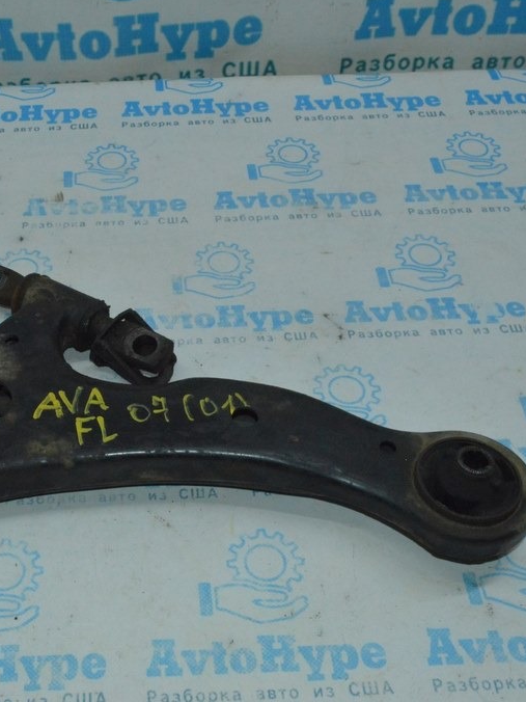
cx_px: 96
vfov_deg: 39.7
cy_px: 349
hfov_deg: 29.5
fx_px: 972
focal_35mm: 48
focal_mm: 22
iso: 3600
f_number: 16
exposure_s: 1/200
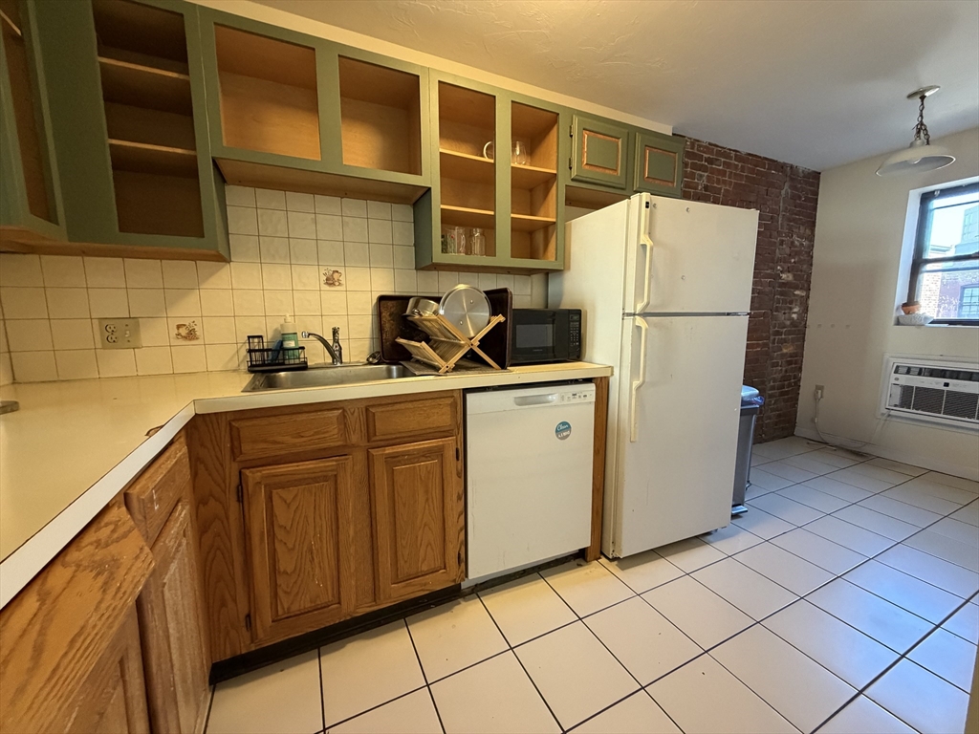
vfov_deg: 85.7
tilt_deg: -5.6
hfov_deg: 102.1
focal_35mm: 14
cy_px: 367
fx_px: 396
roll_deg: +1.1
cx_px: 490
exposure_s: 1/60
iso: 500
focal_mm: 2.22
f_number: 2.2
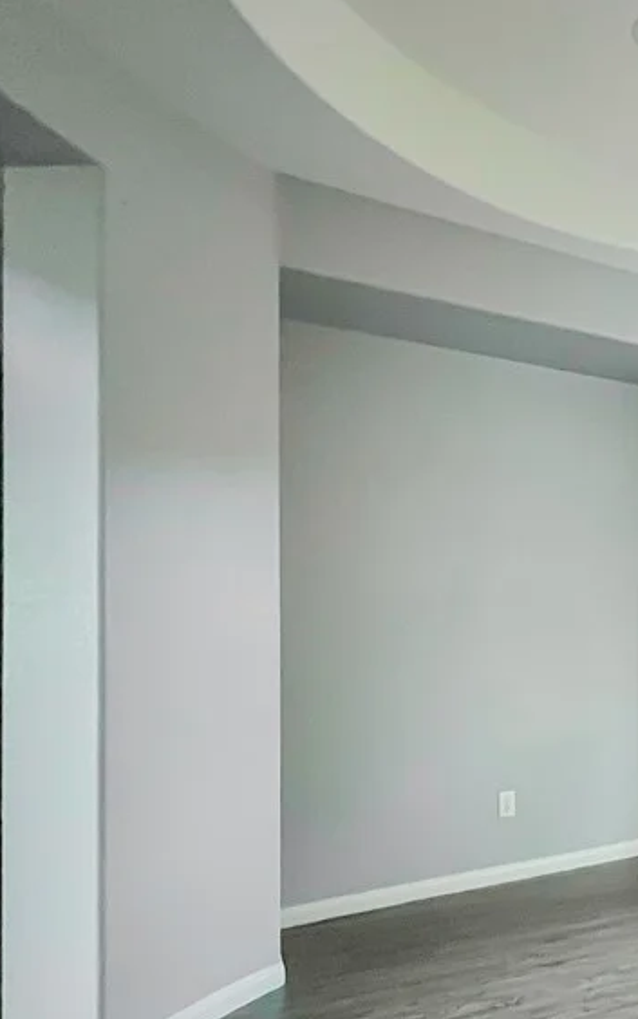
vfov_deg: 71.6
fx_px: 695
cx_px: 849
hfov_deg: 33.8
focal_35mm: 25
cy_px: 622
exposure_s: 1/60
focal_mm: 1.57
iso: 800
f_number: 1.8
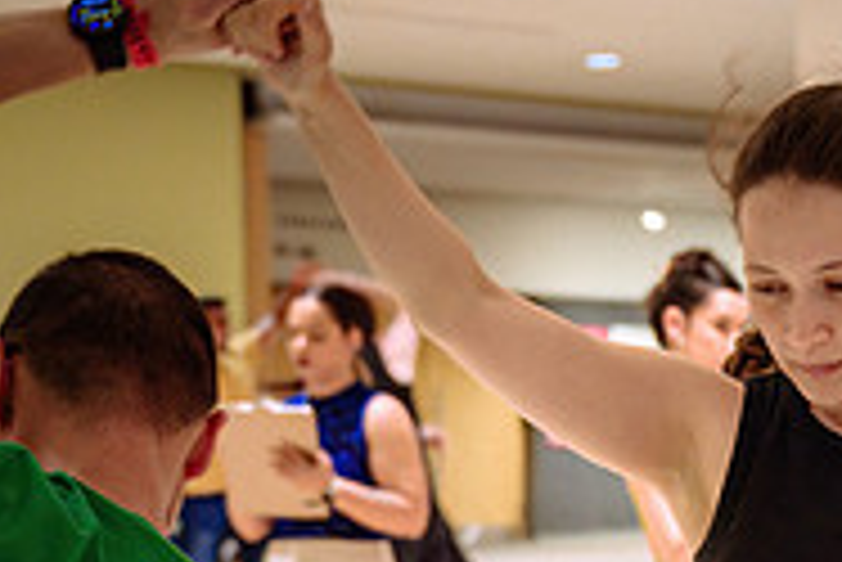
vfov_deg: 11.6
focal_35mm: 115
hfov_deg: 17.6
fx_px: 2692
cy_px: 726
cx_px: 725
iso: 1600
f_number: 2.8
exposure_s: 1/125
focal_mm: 37
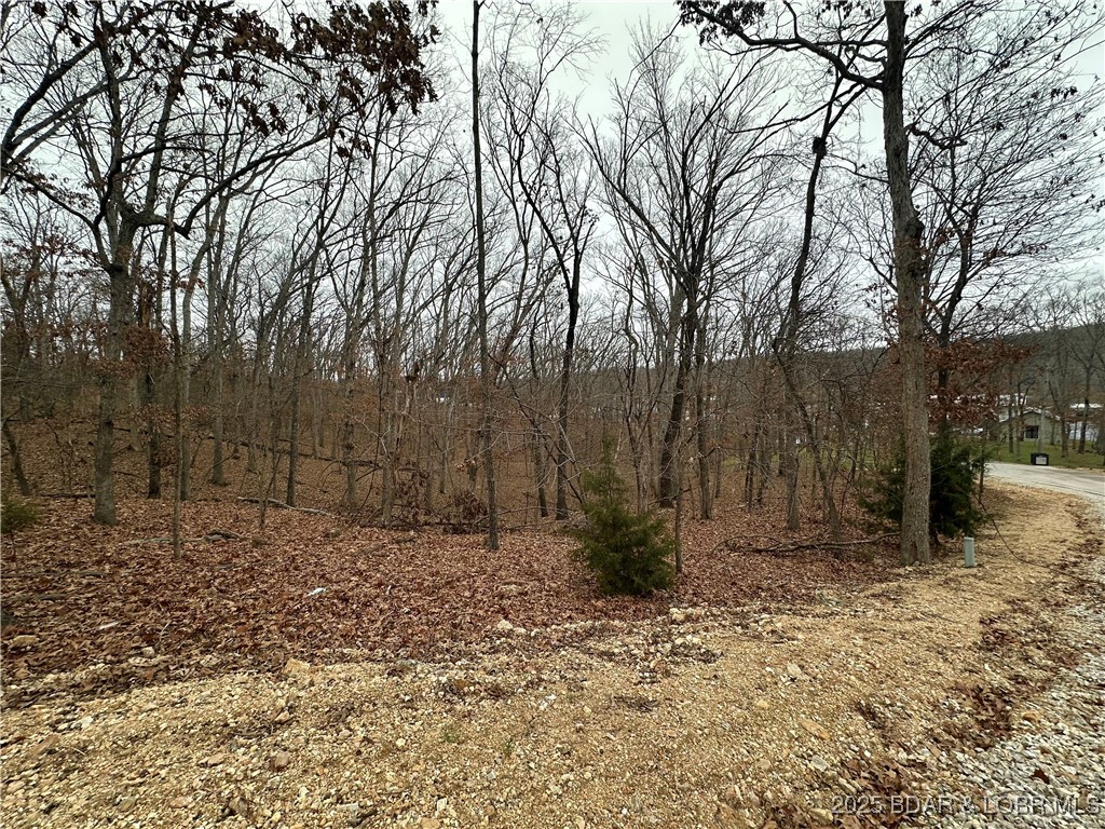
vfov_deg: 85.7
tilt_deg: -3.8
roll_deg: +4.1
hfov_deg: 102.1
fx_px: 447
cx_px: 552
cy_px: 414
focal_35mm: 14
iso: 40
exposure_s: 1/99
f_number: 2.2
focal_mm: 2.22
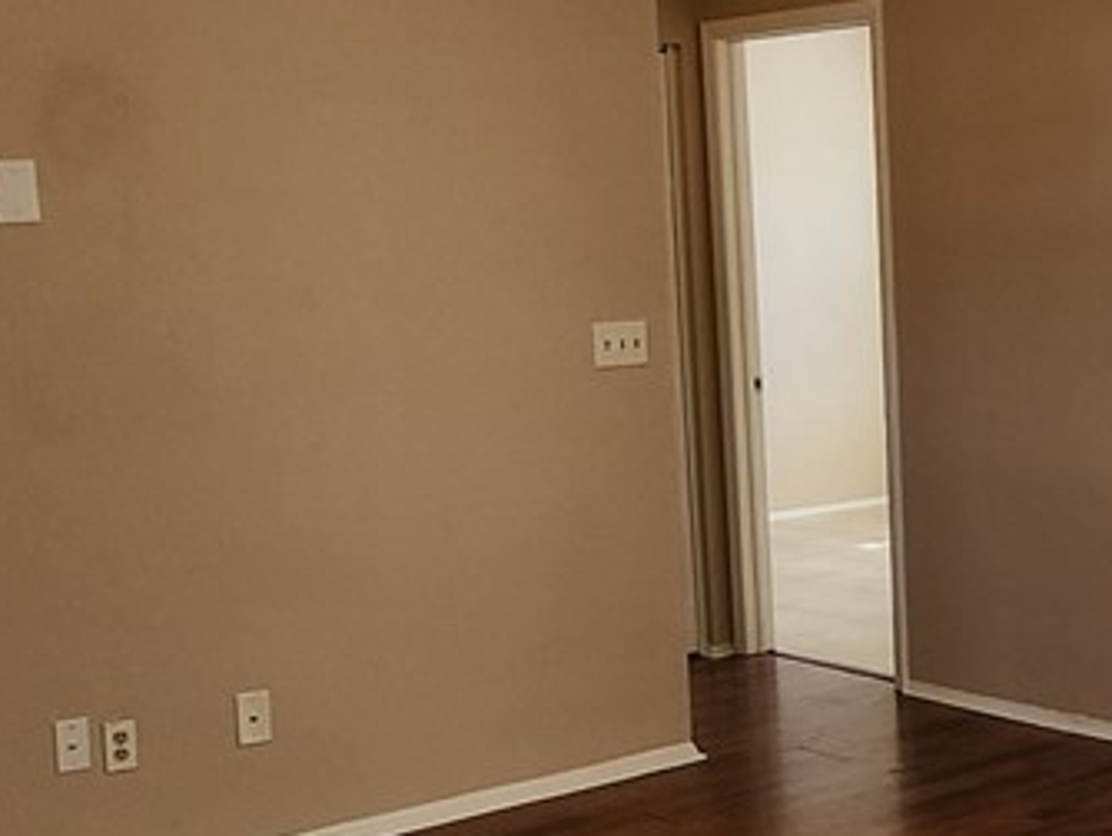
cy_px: 547
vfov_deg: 23.6
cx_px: 1095
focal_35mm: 62
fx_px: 1994
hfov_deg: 29.3
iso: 50
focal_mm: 1.74
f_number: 2.2
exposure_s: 1/120
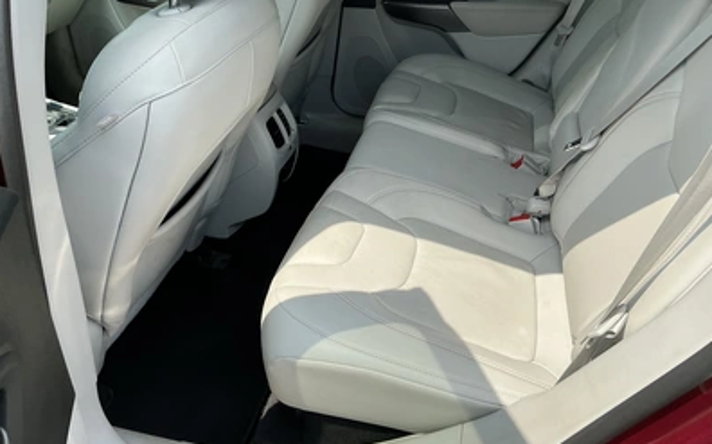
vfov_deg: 41.6
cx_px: 356
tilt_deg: -31.4
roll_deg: -3.7
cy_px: 178
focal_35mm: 30
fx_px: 582
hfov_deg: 62.9
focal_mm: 3
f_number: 1.8
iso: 25
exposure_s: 1/674
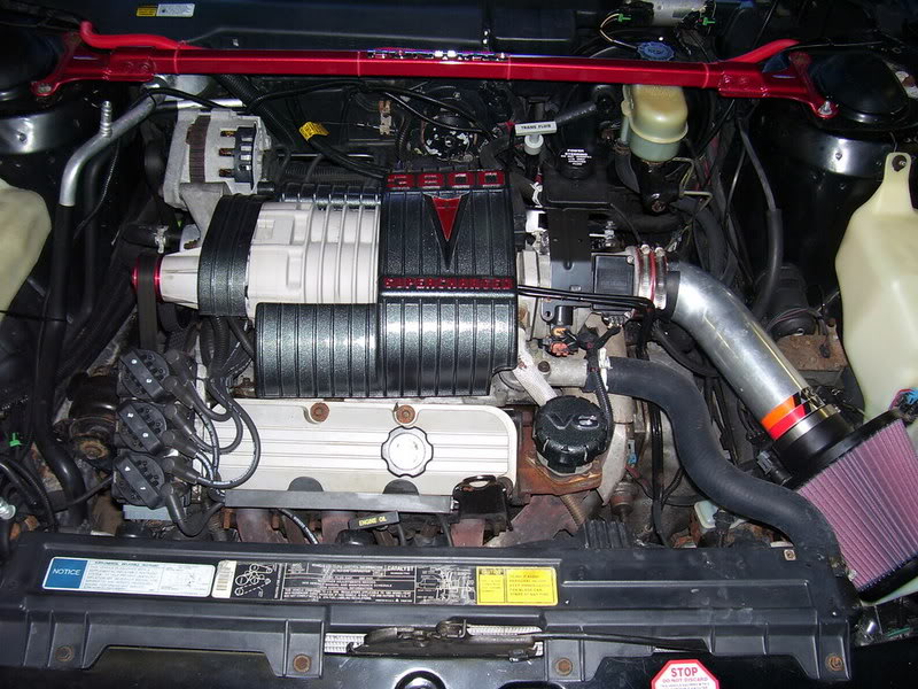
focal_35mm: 34
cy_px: 344
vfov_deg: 41.8
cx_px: 459
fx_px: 902
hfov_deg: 54.0
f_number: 2.7
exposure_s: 1/60
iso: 80
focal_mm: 5.6
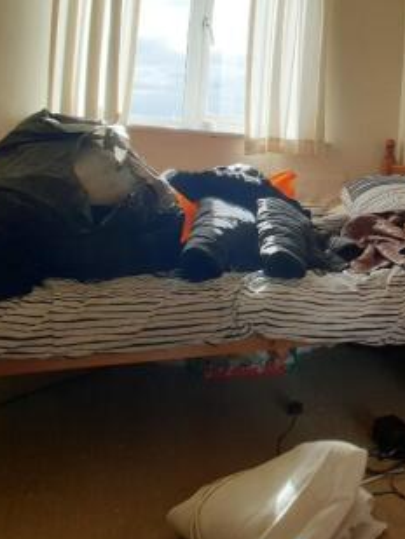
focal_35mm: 49
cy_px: 184
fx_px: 764
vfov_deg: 38.5
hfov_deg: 26.4
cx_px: 488
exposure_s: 1/216
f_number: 2.4
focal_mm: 4.3
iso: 50
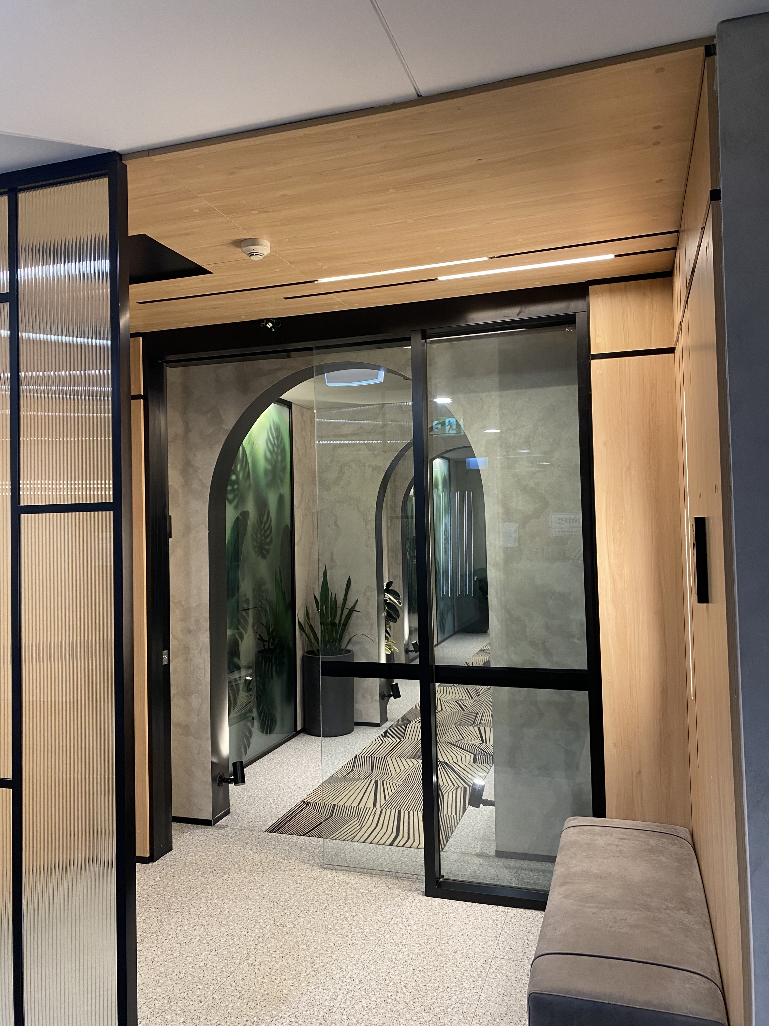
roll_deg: +0.7
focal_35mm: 26
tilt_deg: +2.0
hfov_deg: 53.1
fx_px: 770
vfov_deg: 67.3
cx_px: 384
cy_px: 513
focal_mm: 4.25
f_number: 1.8
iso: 100
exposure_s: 1/50
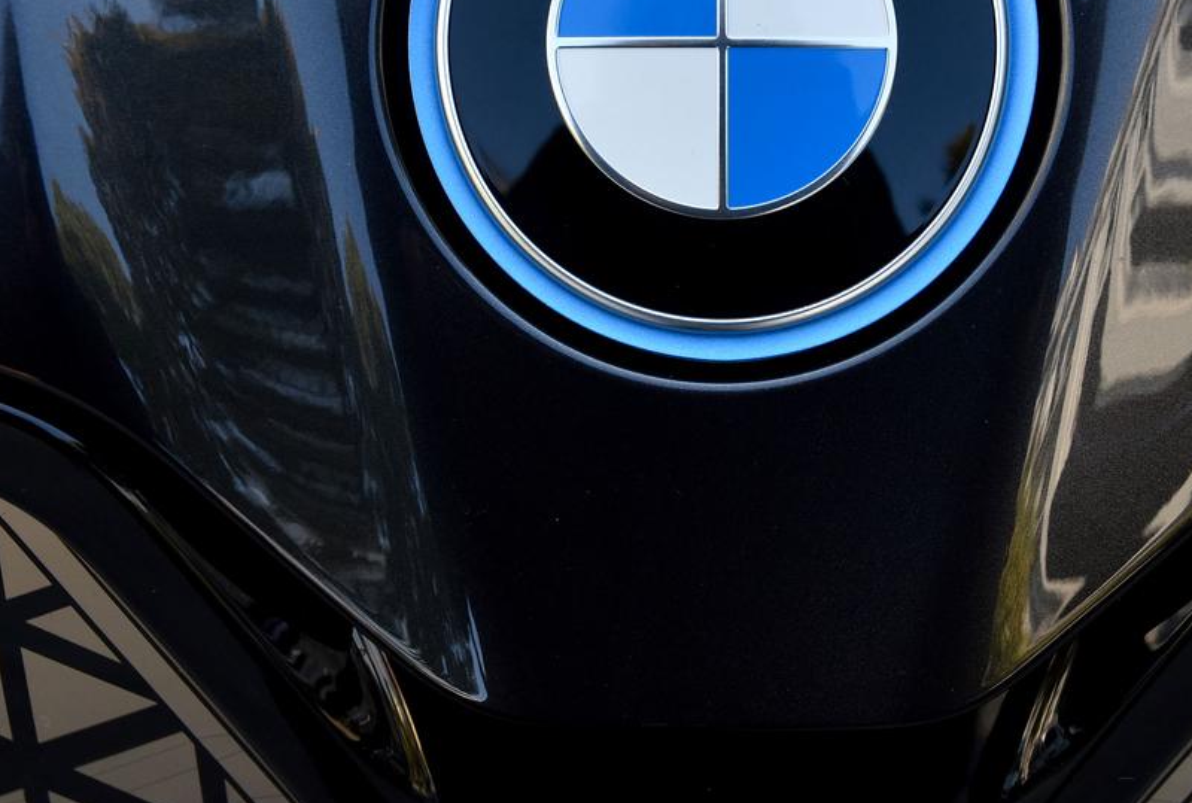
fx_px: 2325
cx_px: 727
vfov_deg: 19.6
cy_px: 349
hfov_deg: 28.7
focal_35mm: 70
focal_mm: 35
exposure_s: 1/250
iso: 500
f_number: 8
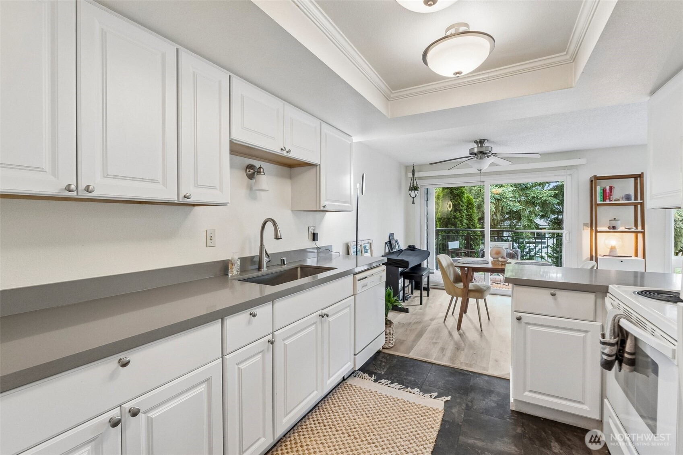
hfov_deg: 100.4
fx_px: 285
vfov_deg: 77.3
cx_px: 342
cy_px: 228
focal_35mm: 15
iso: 250
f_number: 9
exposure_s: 1/4
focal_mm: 10
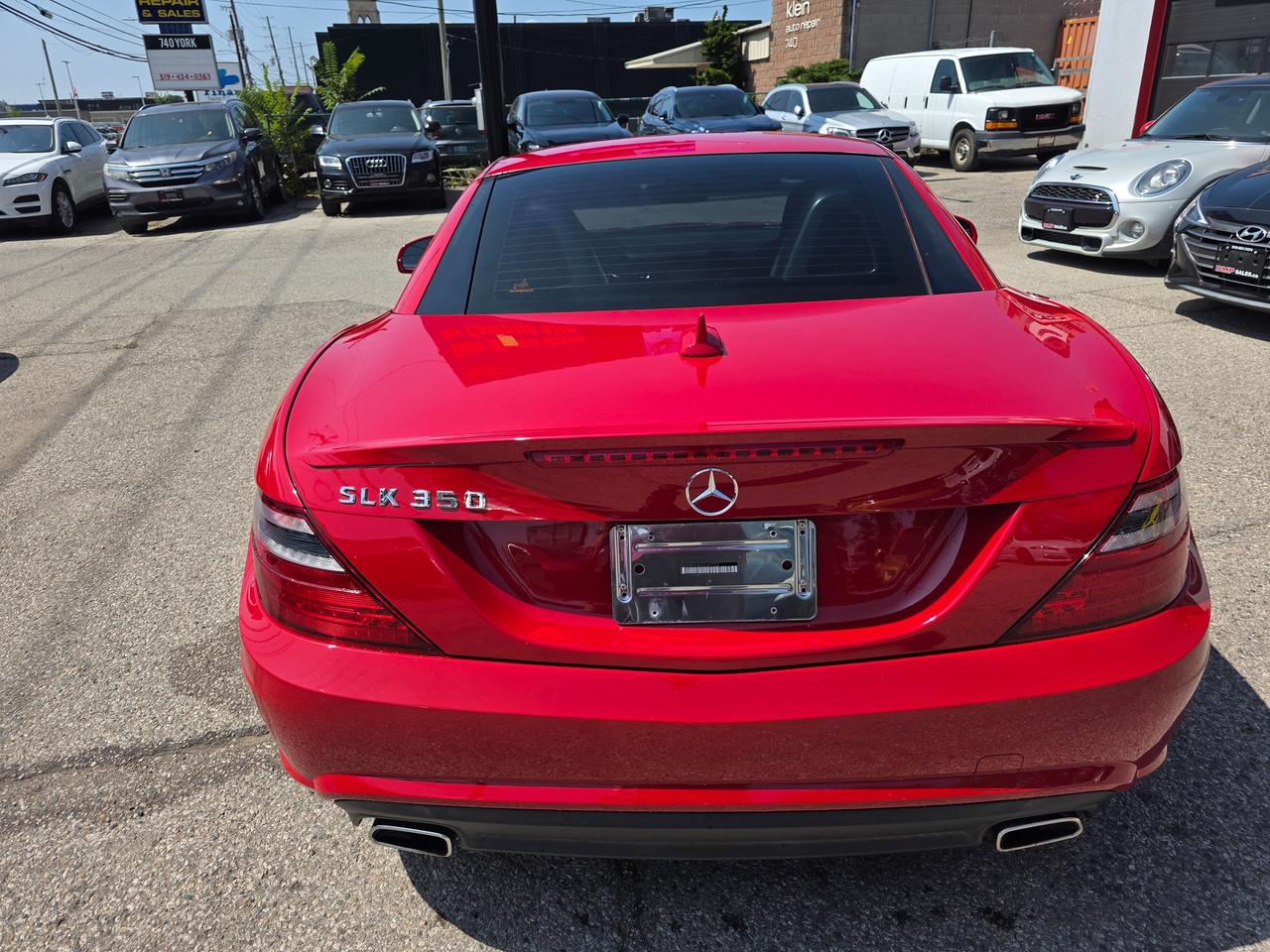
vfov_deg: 58.9
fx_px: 844
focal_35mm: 23
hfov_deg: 73.9
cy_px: 476
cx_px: 635
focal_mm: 6.3
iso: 80
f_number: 1.7
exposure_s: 1/5017
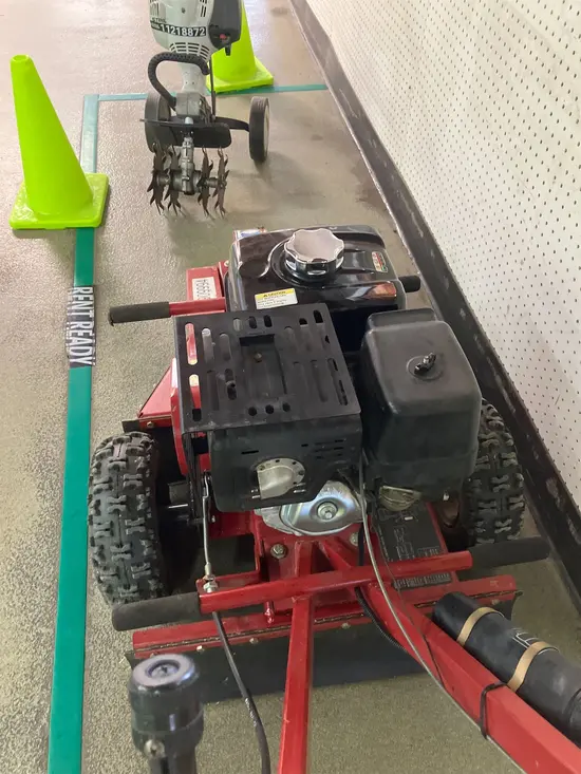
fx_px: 626
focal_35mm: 28
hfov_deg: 49.8
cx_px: 290
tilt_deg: -47.7
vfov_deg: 63.4
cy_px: 387
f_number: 1.8
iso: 400
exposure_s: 1/40
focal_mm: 3.99
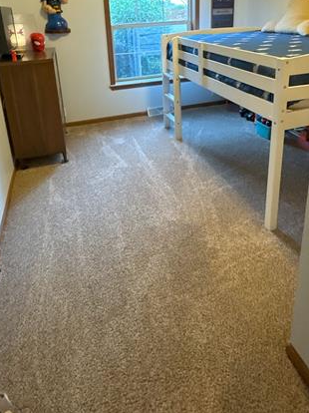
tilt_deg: -18.4
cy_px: 98
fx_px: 310
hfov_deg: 53.0
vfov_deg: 63.0
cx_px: 151
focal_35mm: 26
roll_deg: +3.5
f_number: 2.2
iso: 640
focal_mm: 2.22
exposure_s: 1/60
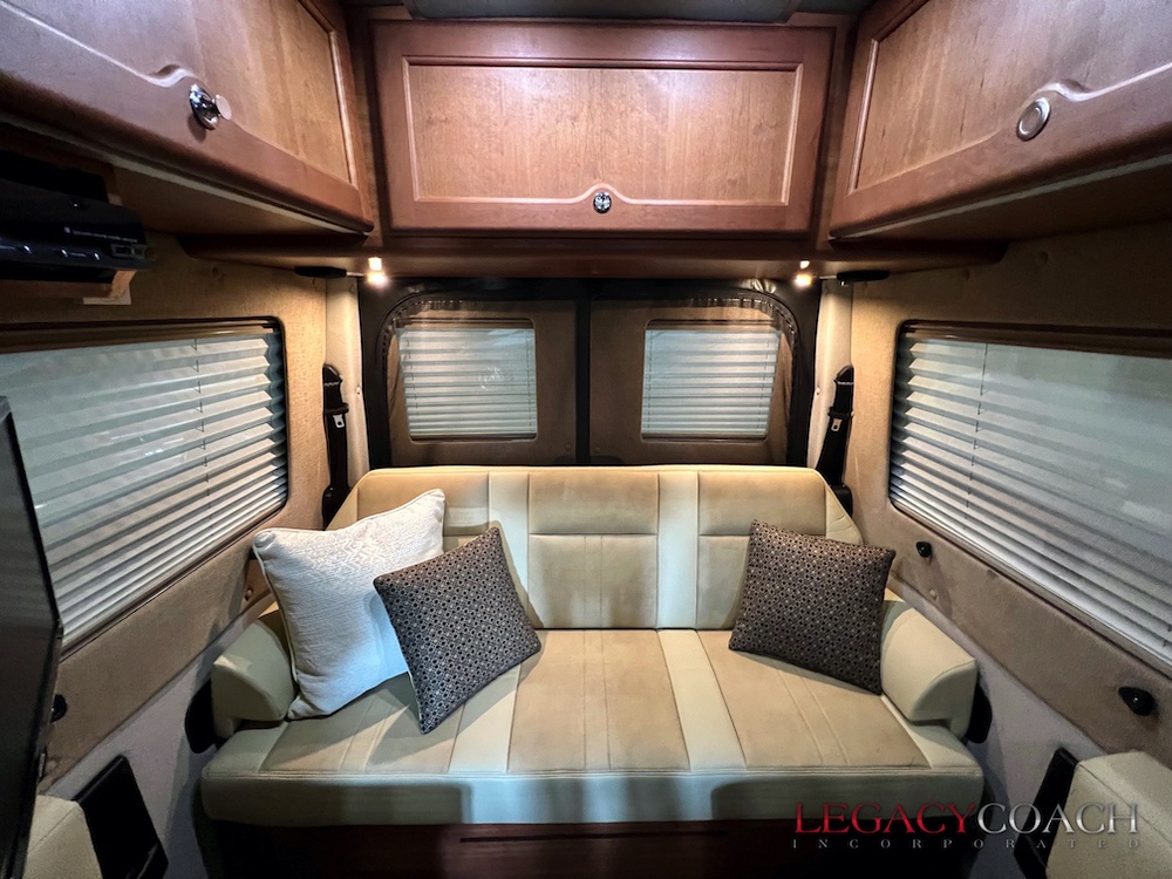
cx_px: 586
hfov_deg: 106.2
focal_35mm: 13
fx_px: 440
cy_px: 440
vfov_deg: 89.9
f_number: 1.8
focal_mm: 1.57
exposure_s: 1/40
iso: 800
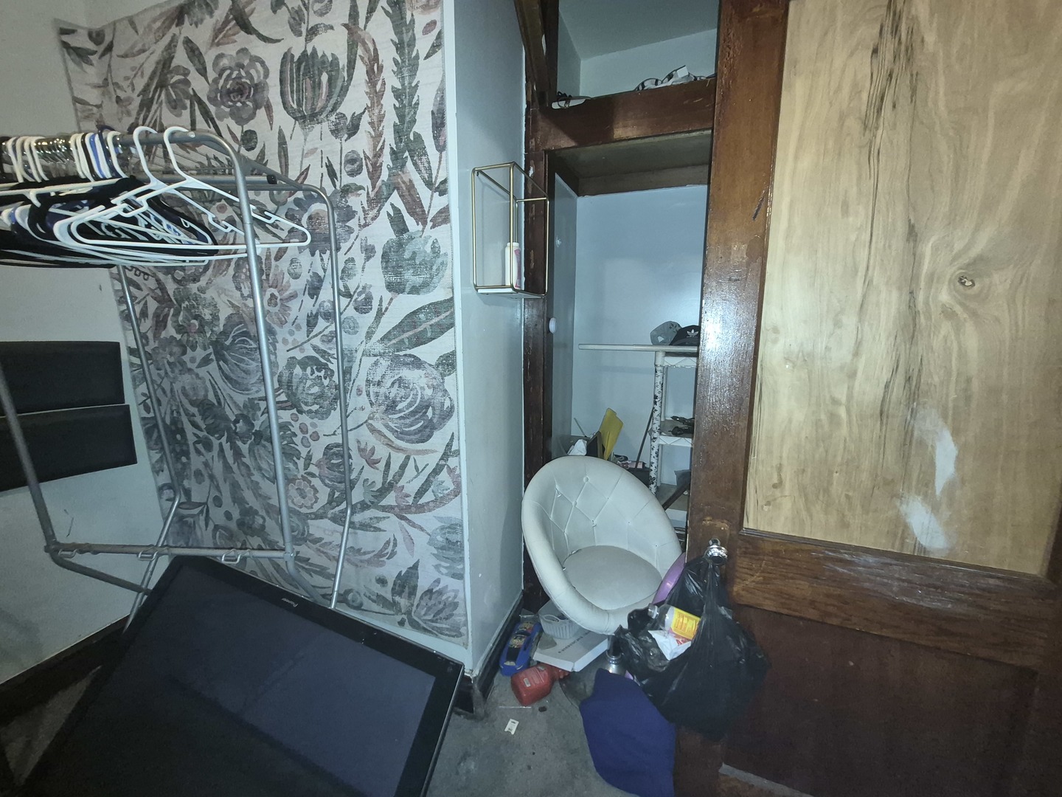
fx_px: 399
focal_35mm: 13
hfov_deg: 106.2
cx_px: 531
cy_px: 398
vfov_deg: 89.9
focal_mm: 1.74
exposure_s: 1/30
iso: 320
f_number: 2.2
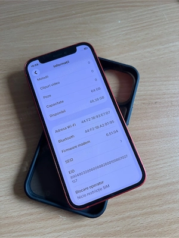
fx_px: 179
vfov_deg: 67.3
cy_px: 119
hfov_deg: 53.1
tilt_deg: -75.9
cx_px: 90
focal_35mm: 26
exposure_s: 1/77
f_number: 1.5
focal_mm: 5.7
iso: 125
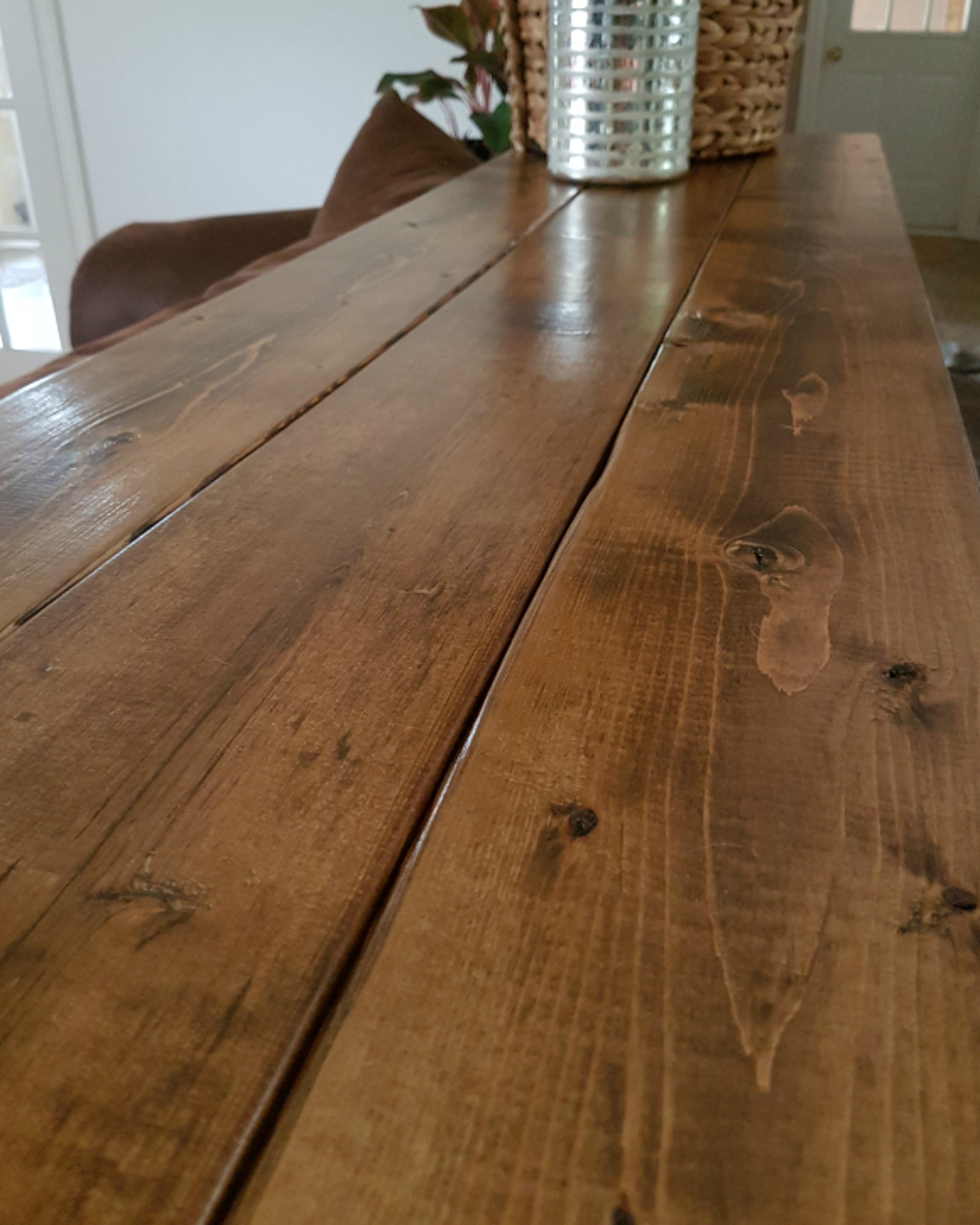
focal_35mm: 28
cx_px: 483
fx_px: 1015
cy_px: 563
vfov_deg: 62.1
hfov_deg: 51.5
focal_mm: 4.2
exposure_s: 1/10
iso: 250
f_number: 1.7
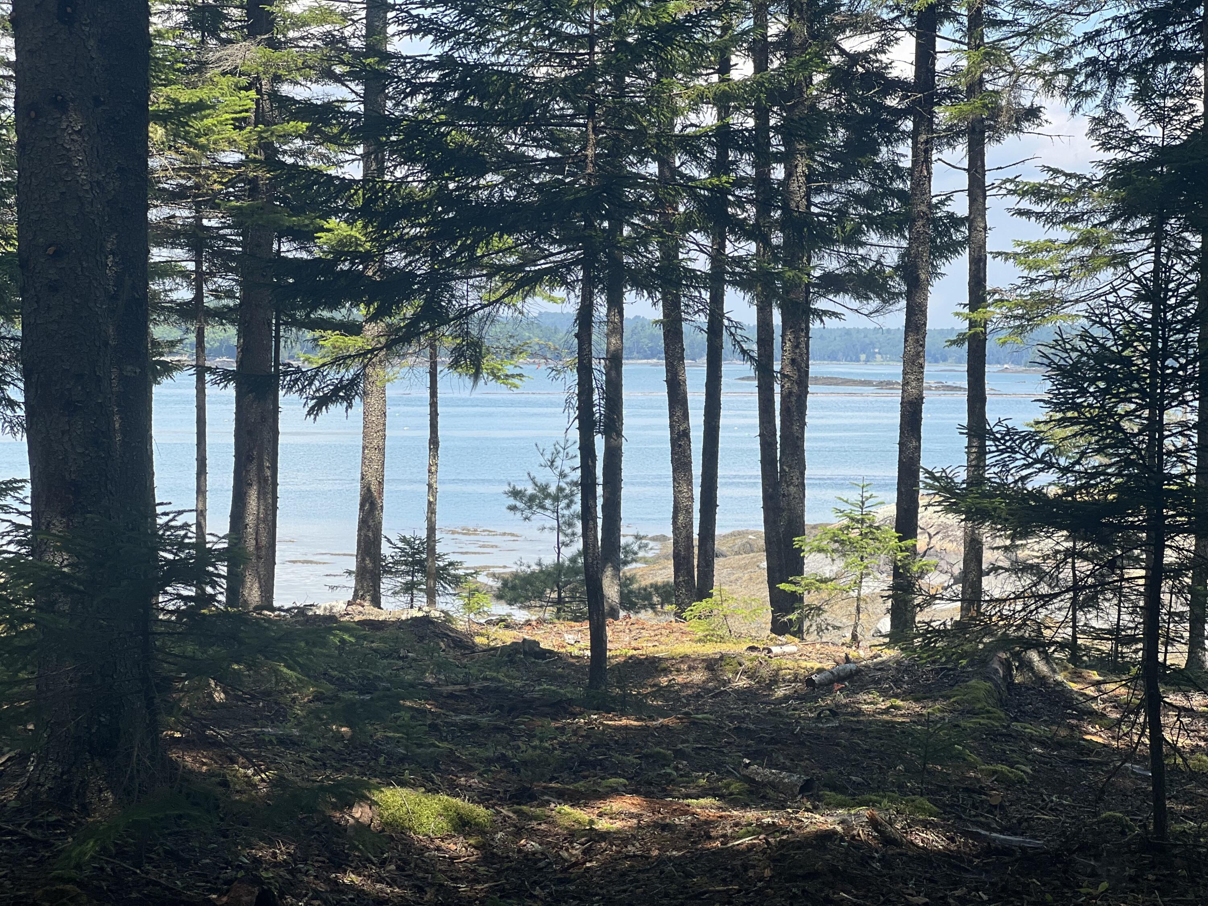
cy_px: 453
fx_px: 2687
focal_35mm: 77
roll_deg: -1.5
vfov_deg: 19.1
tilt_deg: -1.5
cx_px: 604
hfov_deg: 25.3
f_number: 2.8
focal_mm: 9
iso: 32
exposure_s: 1/320
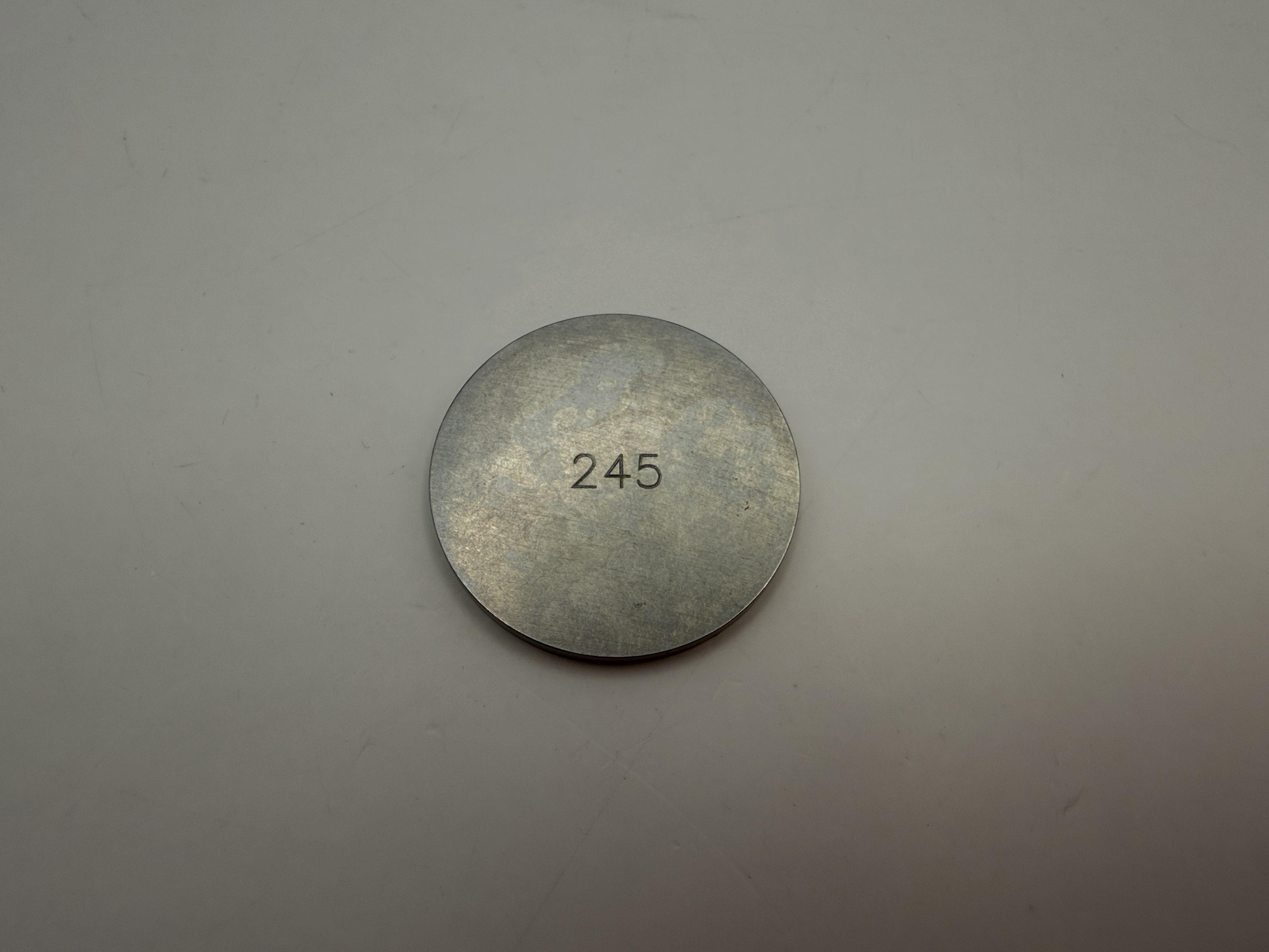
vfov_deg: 54.9
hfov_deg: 69.4
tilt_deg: -64.2
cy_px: 476
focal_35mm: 25
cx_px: 634
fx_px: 916
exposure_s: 1/507
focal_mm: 2.22
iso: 40
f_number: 2.2
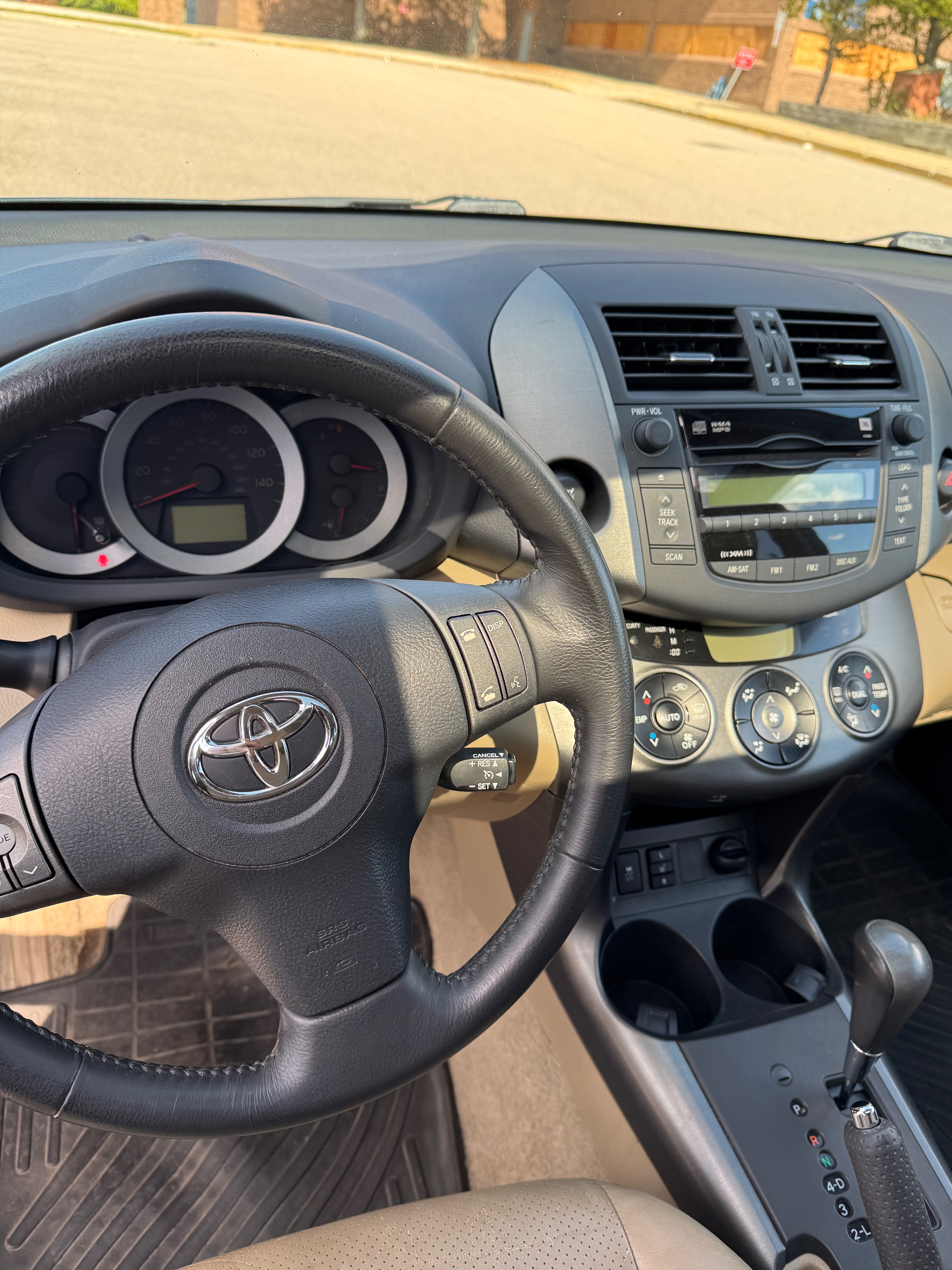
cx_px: 493
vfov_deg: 69.4
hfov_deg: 54.9
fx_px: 917
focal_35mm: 25
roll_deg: -7.9
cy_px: 639
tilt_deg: -31.1
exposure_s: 1/304
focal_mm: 6.76
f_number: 1.78
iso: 80
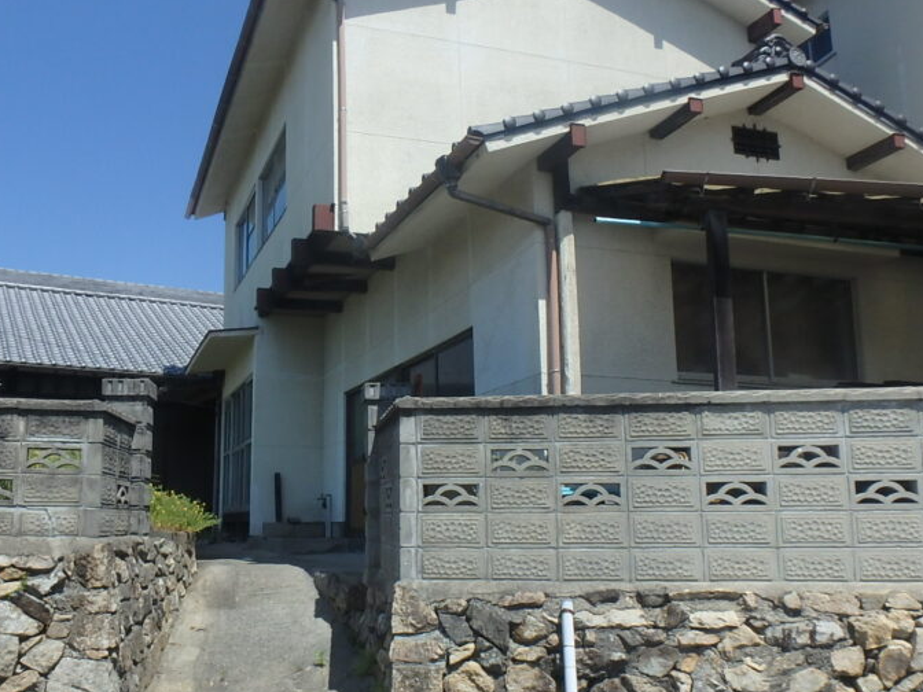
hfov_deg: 56.0
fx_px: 853
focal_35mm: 32
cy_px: 412
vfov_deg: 44.0
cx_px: 335
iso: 125
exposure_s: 1/500
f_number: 6
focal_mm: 3.7
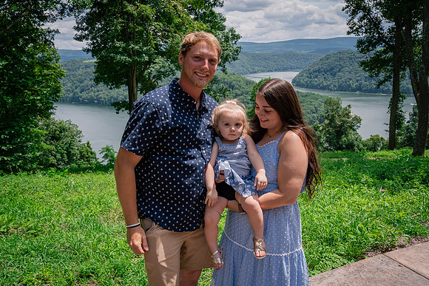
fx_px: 357
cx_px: 208
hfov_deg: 62.0
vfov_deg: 43.7
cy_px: 146
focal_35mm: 30
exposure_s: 1/250
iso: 200
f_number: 8
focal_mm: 28
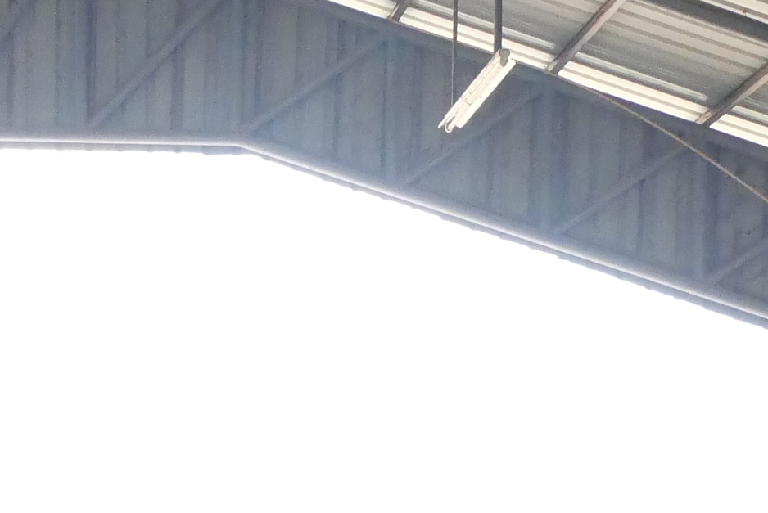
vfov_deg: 13.1
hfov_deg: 20.8
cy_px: 896
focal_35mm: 95
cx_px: 20
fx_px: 2028
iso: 3200
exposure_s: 1/500
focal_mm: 12
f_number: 7.1
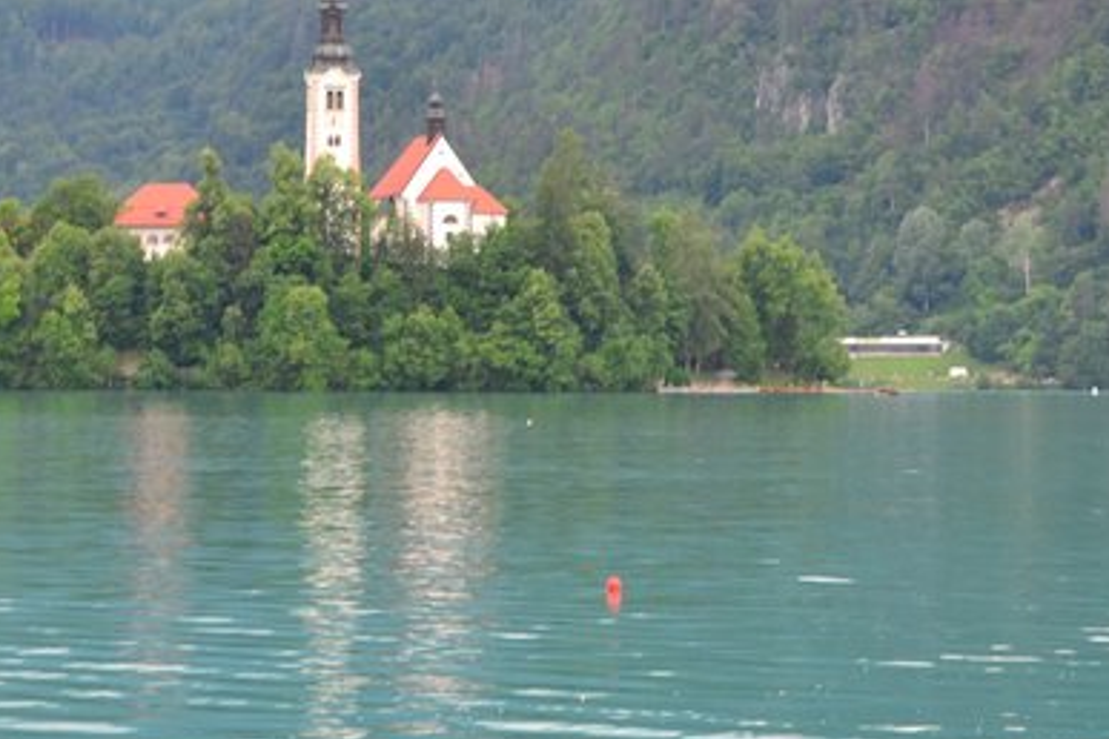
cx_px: 527
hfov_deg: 13.8
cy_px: 394
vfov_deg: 9.2
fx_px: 4590
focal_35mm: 149
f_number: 5.6
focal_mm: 48
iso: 200
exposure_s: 1/60
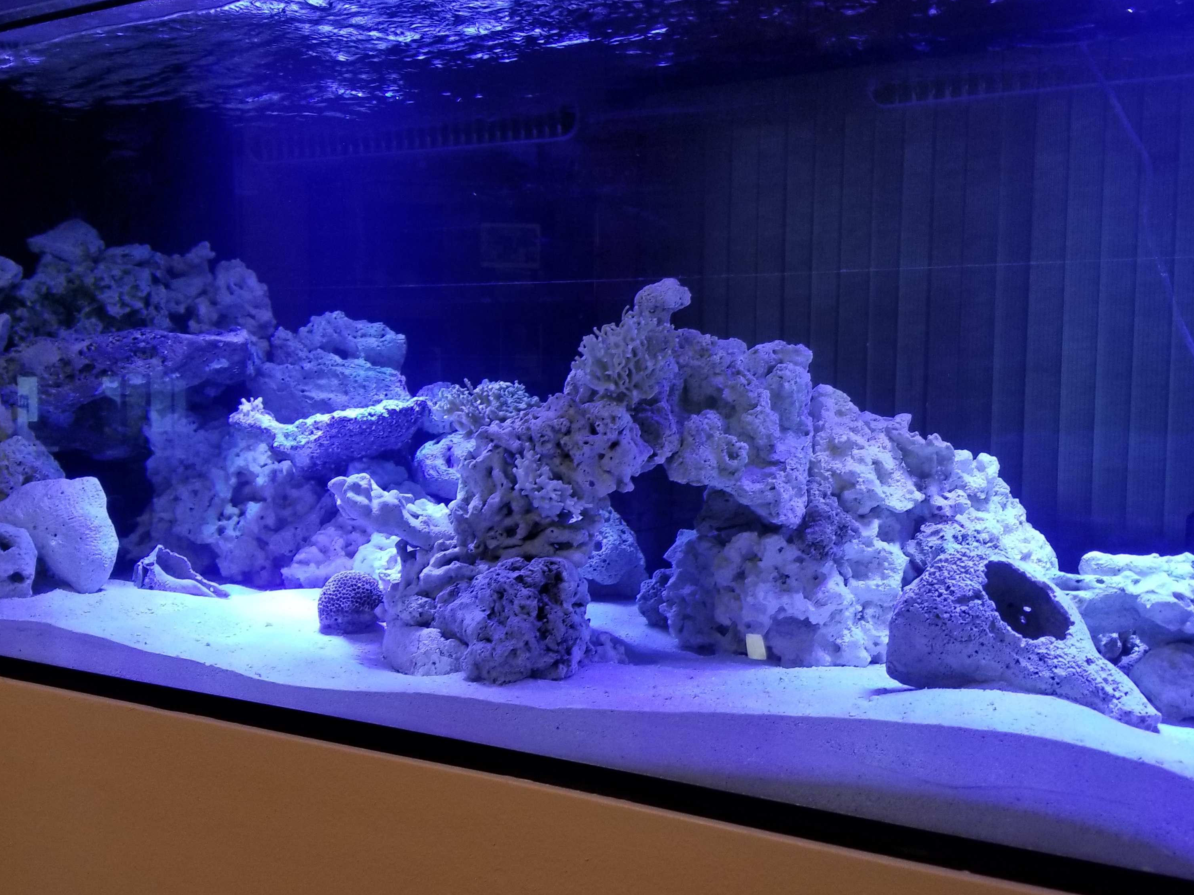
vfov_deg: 40.7
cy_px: 479
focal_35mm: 35
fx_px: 1207
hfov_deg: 52.6
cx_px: 572
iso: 160
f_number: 1.7
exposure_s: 1/30
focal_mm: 4.25
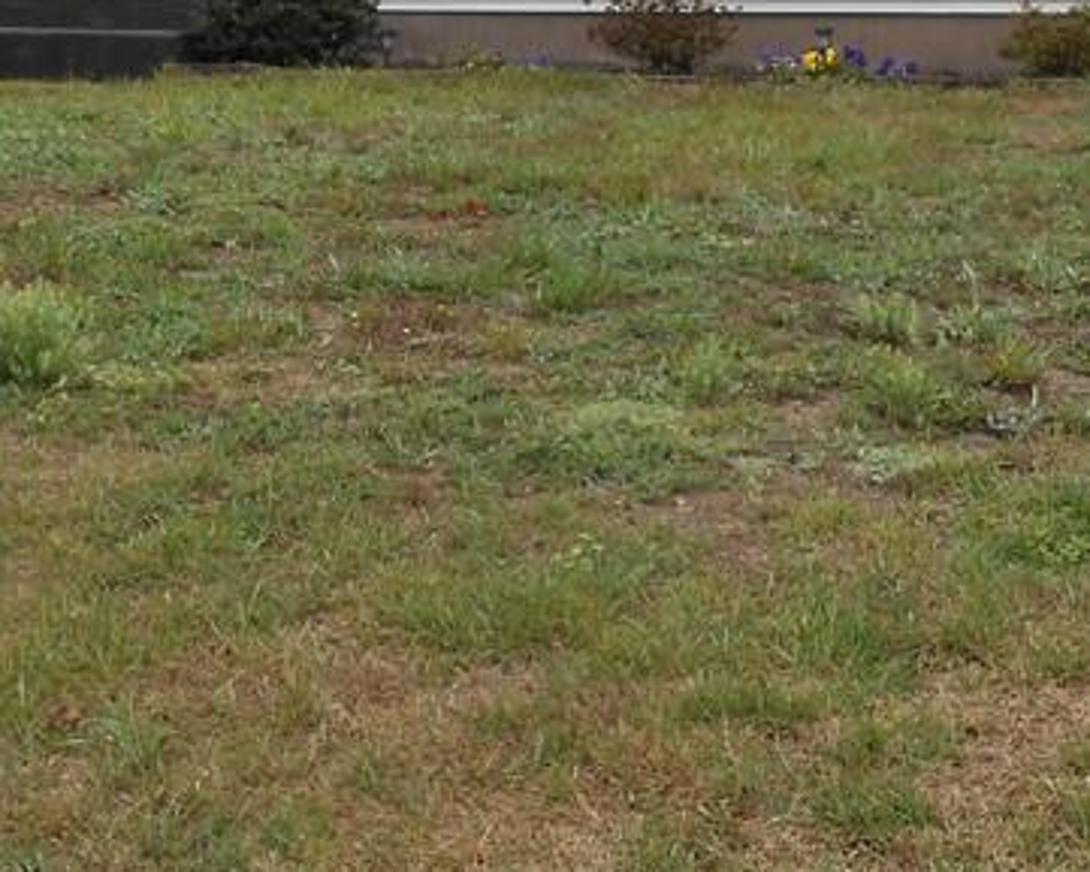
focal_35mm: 72
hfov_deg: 26.3
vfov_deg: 20.9
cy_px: 115
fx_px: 2323
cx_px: 405
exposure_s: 1/200
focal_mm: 4.6
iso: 80
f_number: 3.2
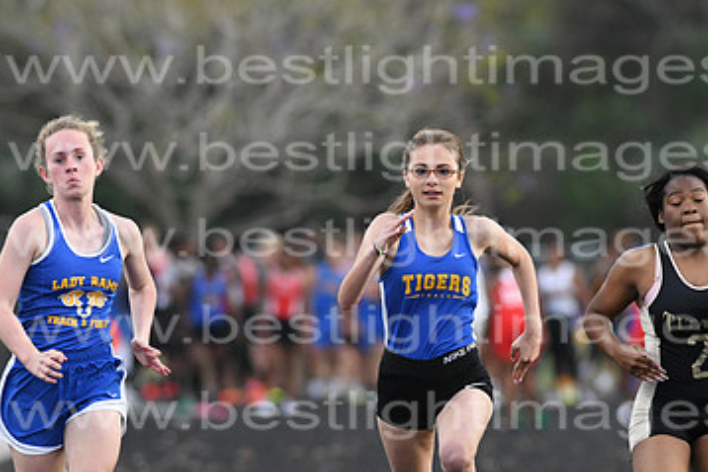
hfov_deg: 2.8
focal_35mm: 729
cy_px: 372
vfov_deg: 1.9
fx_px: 14342
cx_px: 463
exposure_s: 1/1600
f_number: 4
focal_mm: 300
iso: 1600
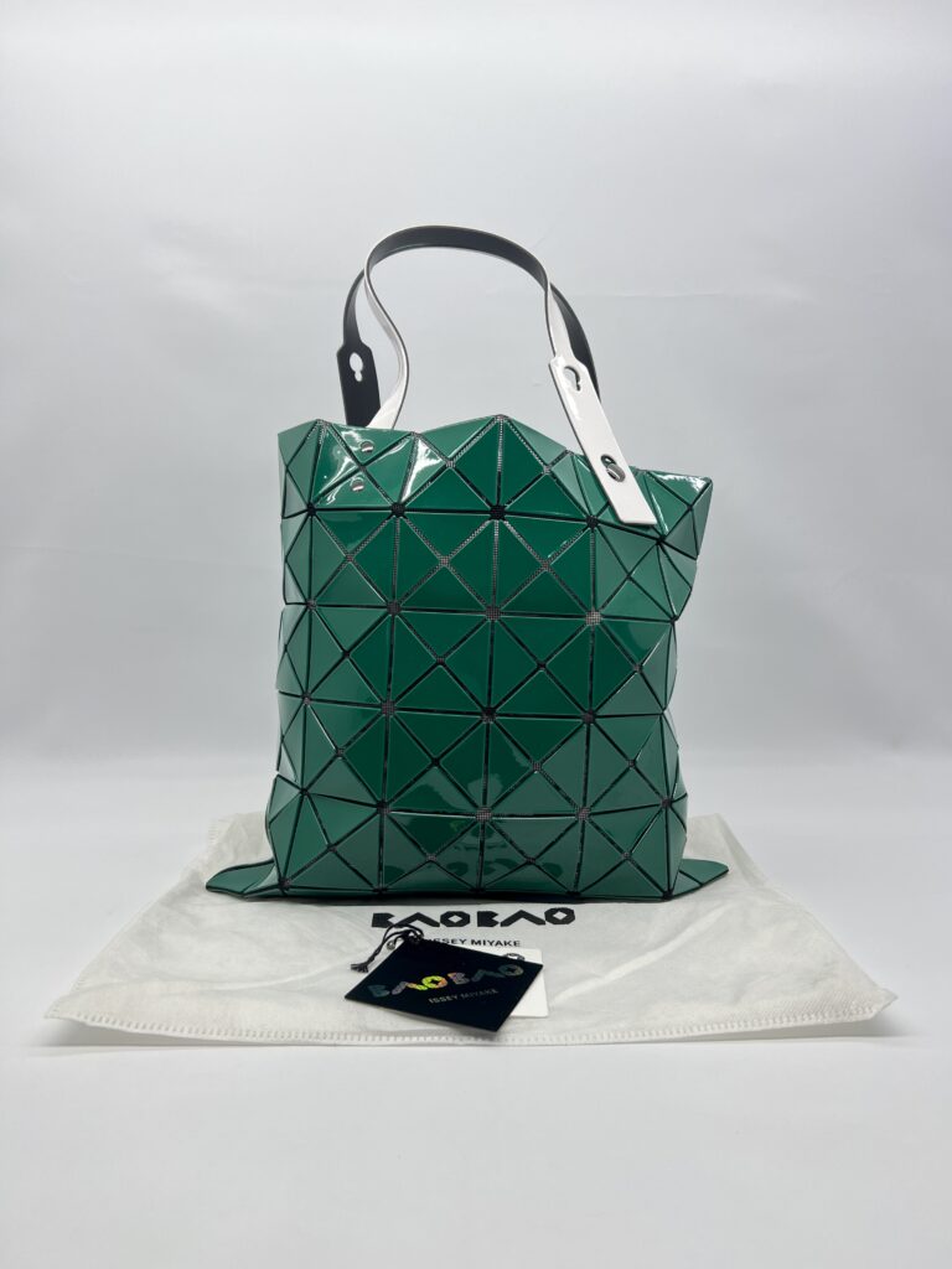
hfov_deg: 53.1
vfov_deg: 67.3
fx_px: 953
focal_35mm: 26
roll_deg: +0.0
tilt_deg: -4.6
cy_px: 634
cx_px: 476
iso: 32
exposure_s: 1/130
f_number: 1.5
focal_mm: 5.7
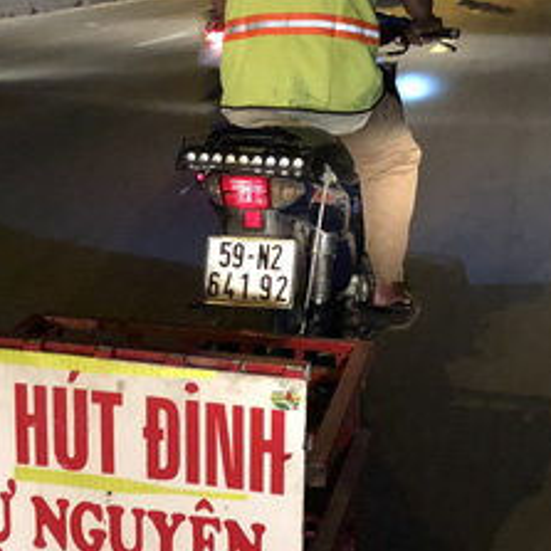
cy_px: 235
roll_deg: +1.8
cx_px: 193
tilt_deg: -12.3
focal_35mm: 71
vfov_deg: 24.3
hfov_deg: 24.2
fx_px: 1279
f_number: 1.8
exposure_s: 1/4
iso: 100
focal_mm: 3.99
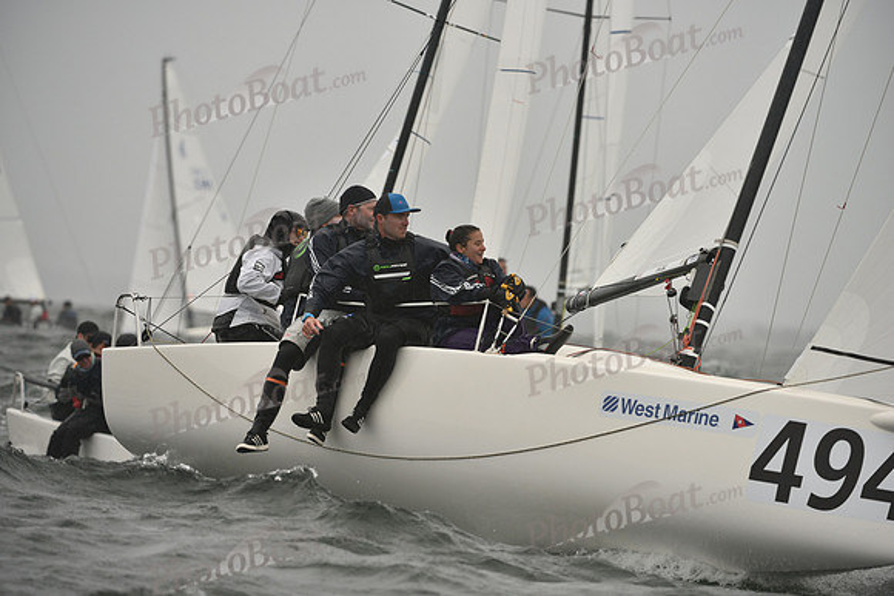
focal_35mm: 300
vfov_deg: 4.6
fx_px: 7451
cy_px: 298
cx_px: 447
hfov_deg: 6.9
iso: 400
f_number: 5
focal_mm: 300
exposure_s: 1/1000
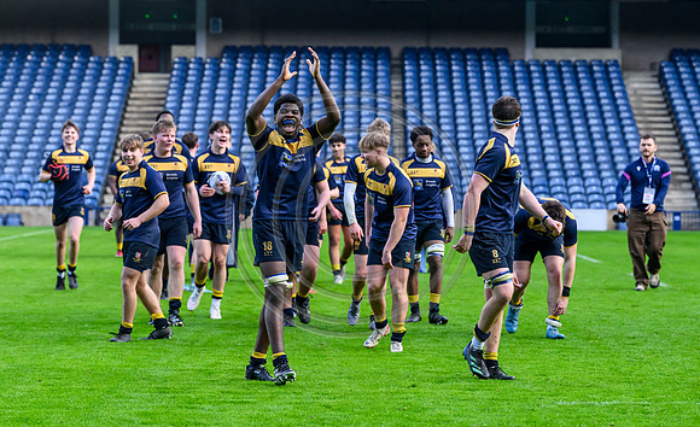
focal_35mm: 167
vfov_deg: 7.7
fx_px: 3168
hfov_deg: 12.6
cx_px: 332
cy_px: 200
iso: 2500
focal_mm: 130
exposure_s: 1/3200
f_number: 4
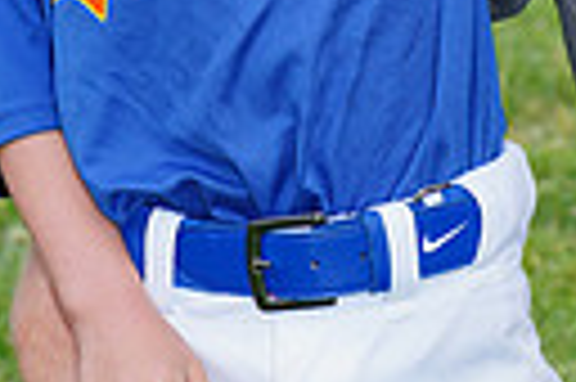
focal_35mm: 585
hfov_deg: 3.5
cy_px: -245
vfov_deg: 2.3
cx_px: 778
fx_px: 9348
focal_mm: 129
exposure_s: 1/200
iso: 200
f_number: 8
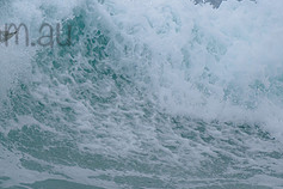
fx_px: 11767
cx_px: -133
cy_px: 11
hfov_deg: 1.4
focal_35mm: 1497
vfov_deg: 0.9
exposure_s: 1/2000
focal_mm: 500
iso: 320
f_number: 5.6
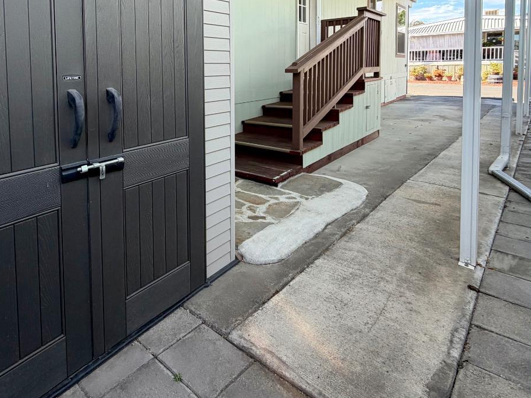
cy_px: 93
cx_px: 181
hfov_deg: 71.9
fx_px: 353
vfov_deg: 55.6
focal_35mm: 23
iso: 64
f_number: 2.2
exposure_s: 1/192
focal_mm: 2.22
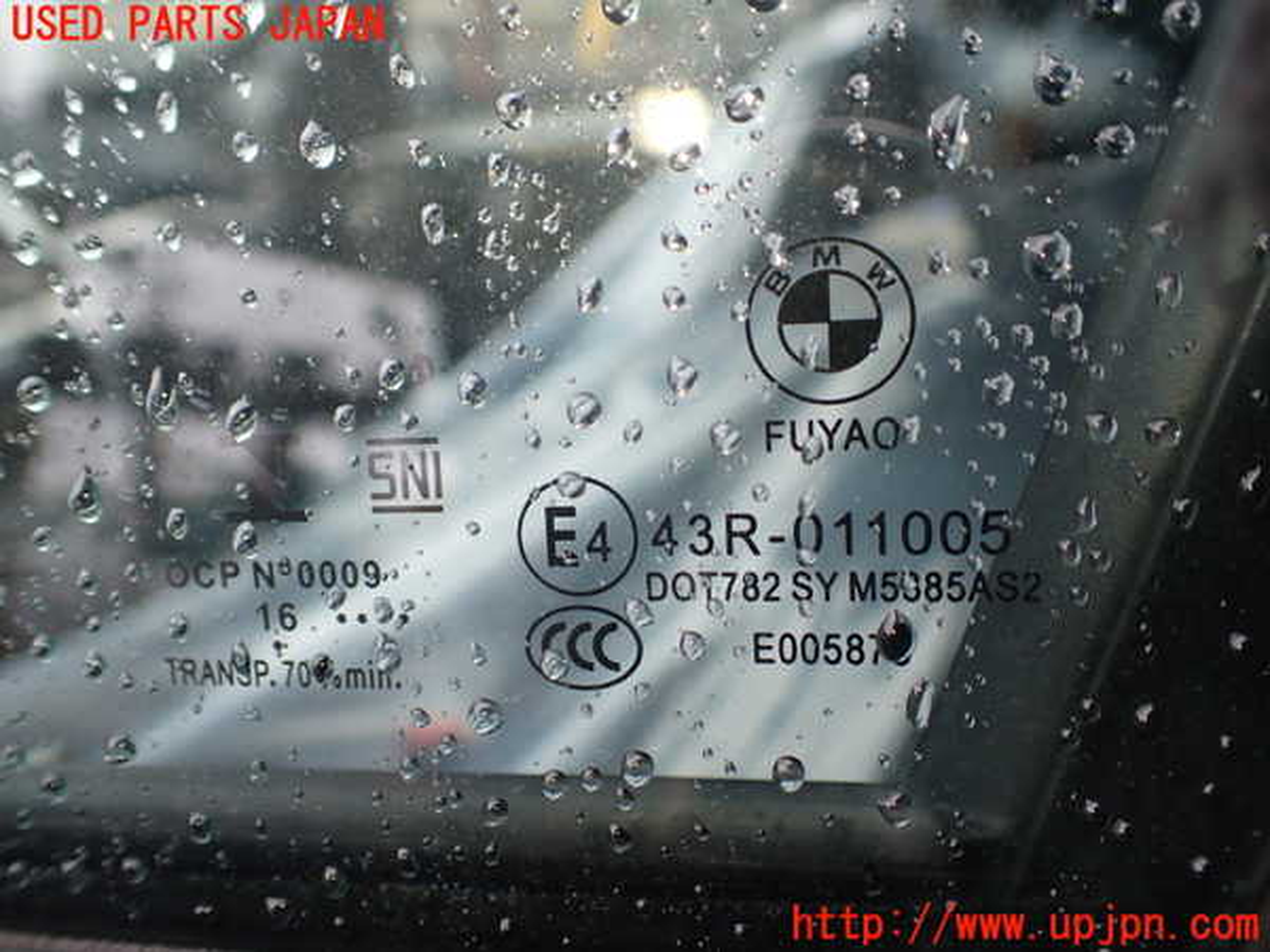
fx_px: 1101
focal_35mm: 30
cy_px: 476
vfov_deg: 46.8
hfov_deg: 60.0
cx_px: 635
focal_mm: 5.4
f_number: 2.3
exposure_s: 1/125
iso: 160
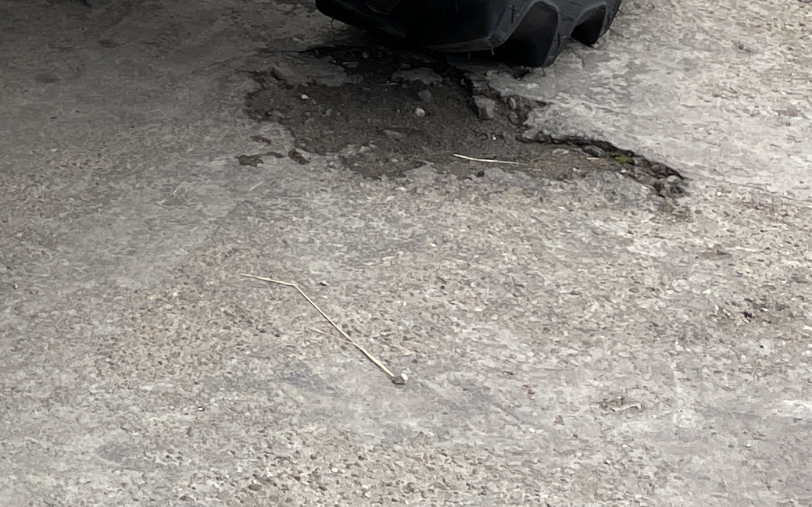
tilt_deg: -10.6
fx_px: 2367
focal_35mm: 107
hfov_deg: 18.0
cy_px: -509
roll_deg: +2.6
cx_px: -292
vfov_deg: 11.1
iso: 32
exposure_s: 1/670
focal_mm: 4.2
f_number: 1.6
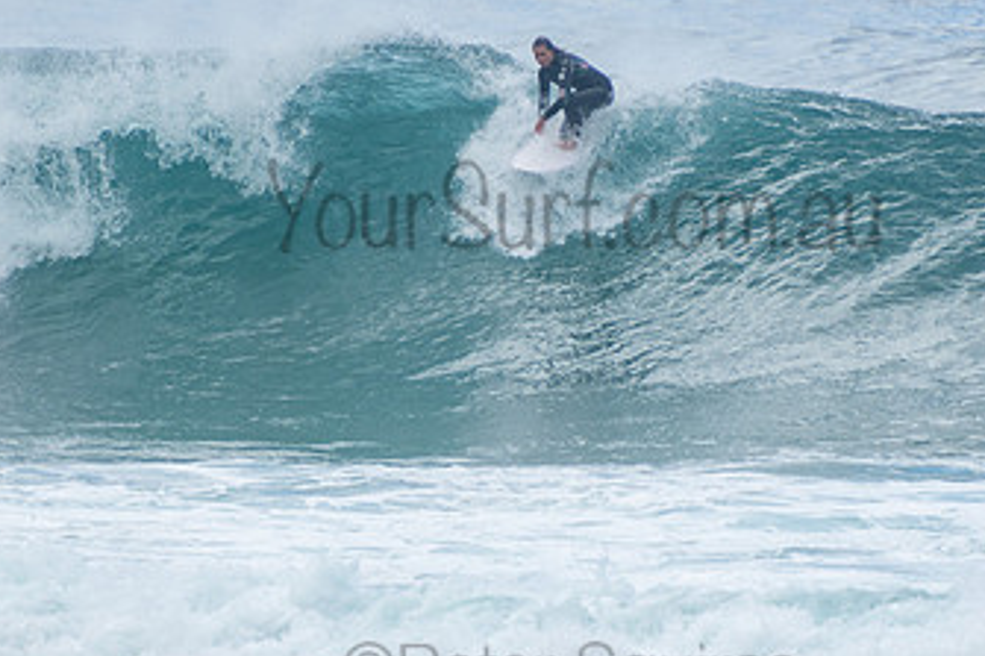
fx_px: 28413
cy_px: 181
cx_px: 570
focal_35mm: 1039
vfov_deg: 1.3
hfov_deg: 2.0
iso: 250
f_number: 5.6
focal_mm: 400
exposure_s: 1/1250
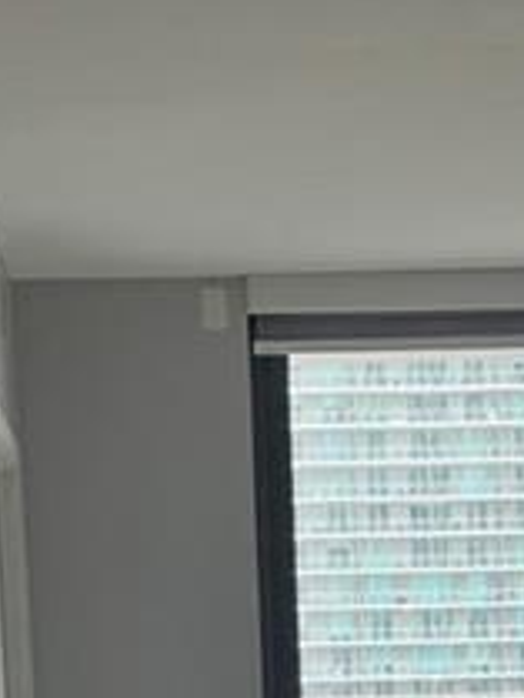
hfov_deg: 10.7
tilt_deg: -9.1
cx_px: 414
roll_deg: +1.9
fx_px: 2782
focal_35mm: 138
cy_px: 1236
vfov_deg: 13.0
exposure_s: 1/175
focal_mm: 6.76
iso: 64
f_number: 1.78
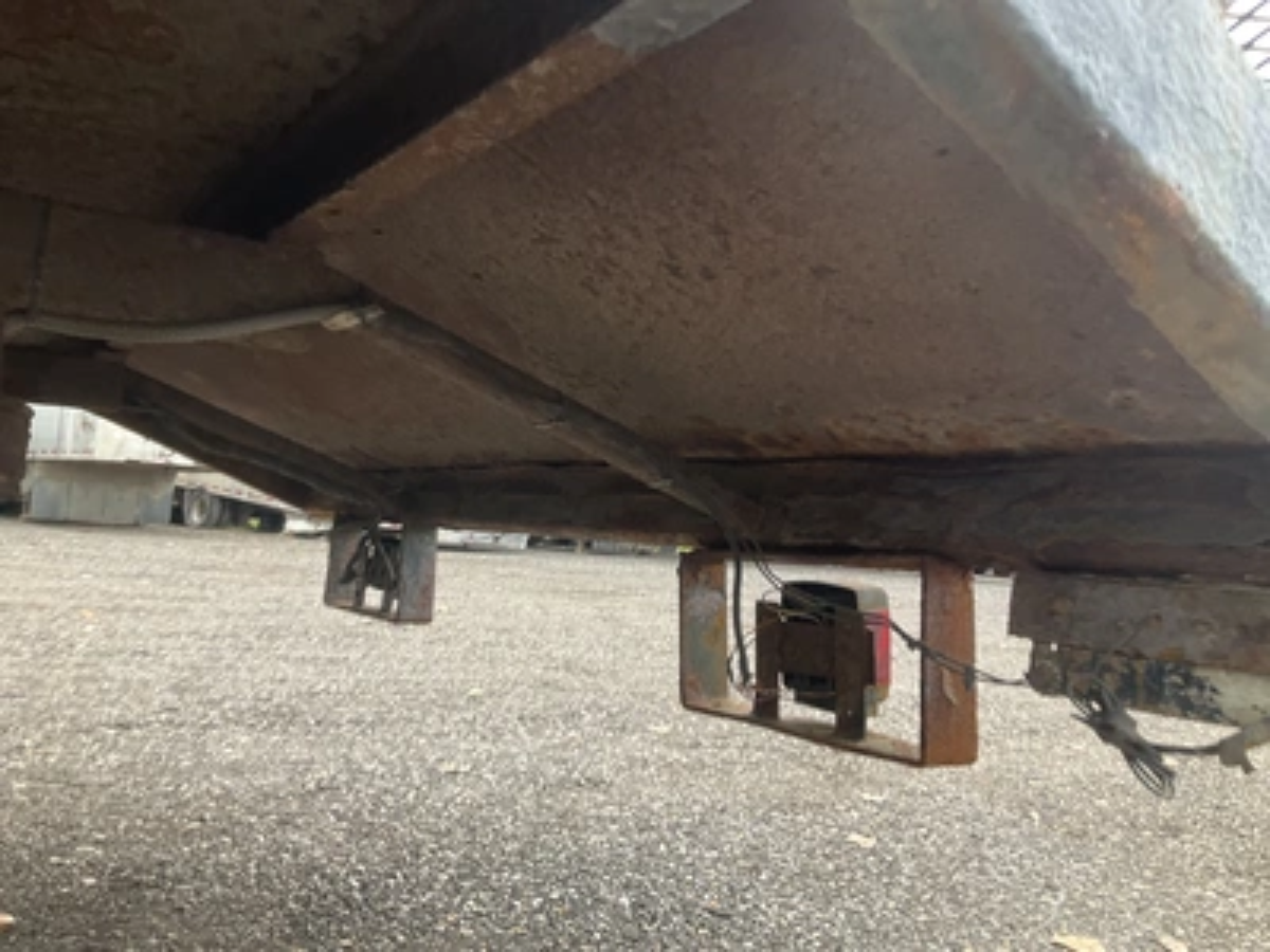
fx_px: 1064
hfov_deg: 61.7
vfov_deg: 48.2
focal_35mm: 29
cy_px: 476
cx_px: 635
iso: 40
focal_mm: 3
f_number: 1.8
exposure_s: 1/122
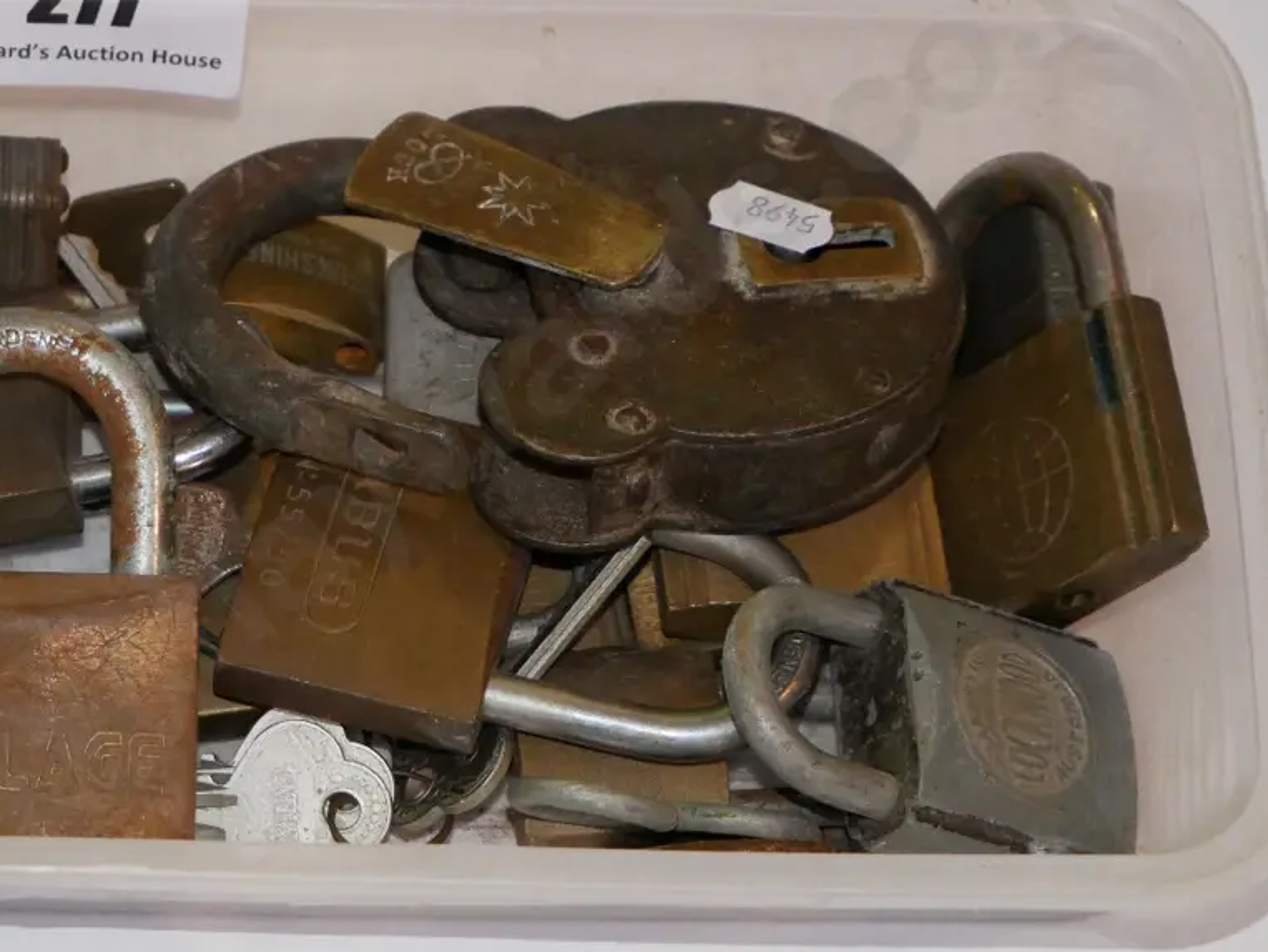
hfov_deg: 12.3
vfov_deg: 9.2
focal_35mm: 161
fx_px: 5900
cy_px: 410
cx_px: 492
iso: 3200
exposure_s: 1/125
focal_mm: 60
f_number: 5.6
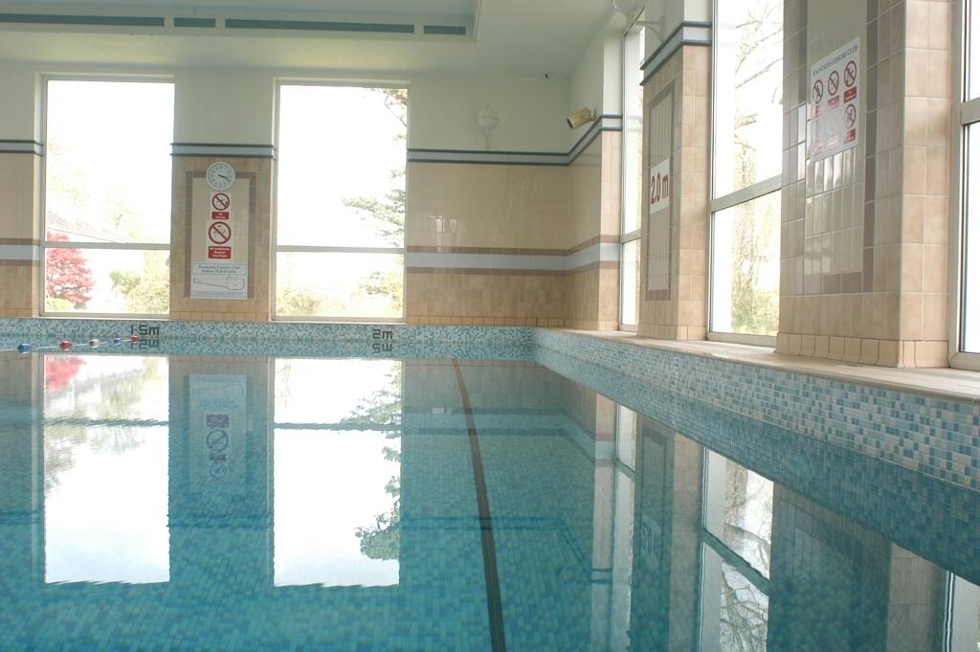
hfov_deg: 62.0
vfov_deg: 43.5
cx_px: 490
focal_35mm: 30
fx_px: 816
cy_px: 326
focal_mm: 20
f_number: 7.1
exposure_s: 1/40
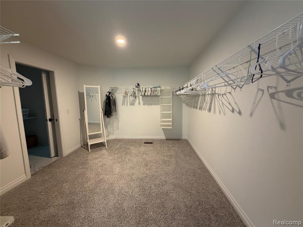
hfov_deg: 102.1
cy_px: 114
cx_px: 152
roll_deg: +0.9
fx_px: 123
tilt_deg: -8.3
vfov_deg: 85.7
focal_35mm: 14
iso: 400
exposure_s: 1/60
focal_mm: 2.22
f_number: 2.2
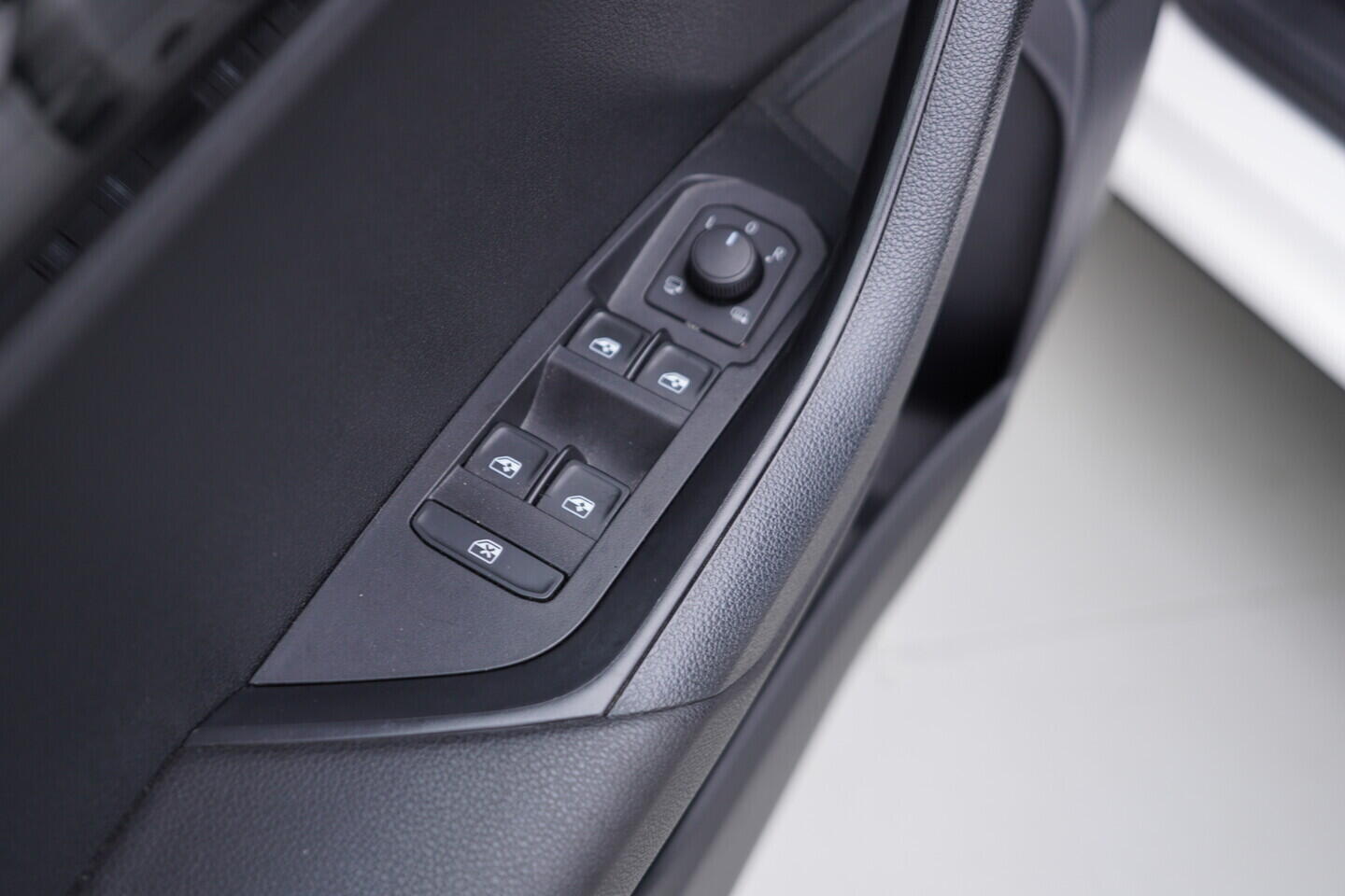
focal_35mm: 36
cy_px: 448
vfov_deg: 36.9
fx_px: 1345
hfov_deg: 53.1
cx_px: 672
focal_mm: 24
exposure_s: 1/40
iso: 125
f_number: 2.8
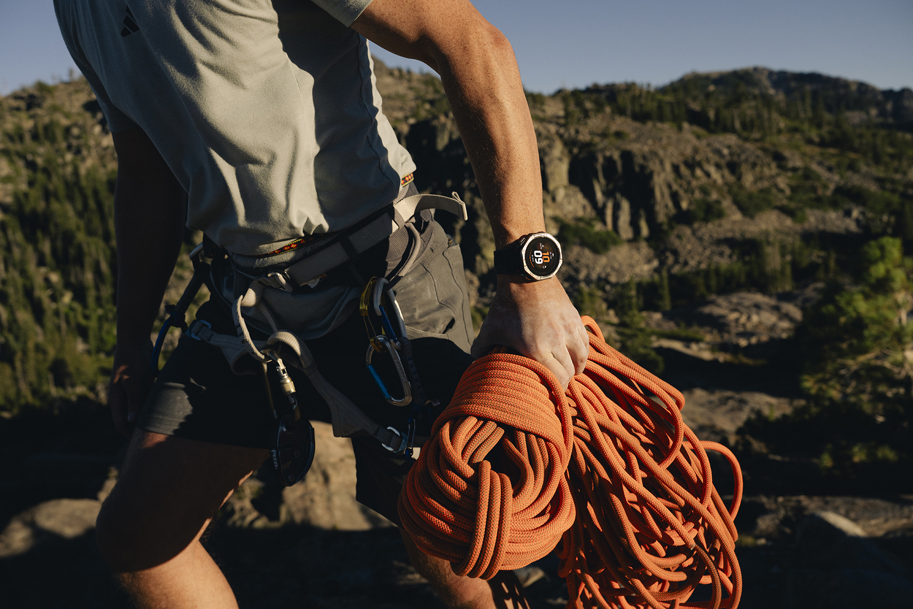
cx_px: 456
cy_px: 304
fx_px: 837
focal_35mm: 33
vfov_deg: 40.0
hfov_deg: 57.2
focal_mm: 33
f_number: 5.6
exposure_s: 1/3200
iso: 400
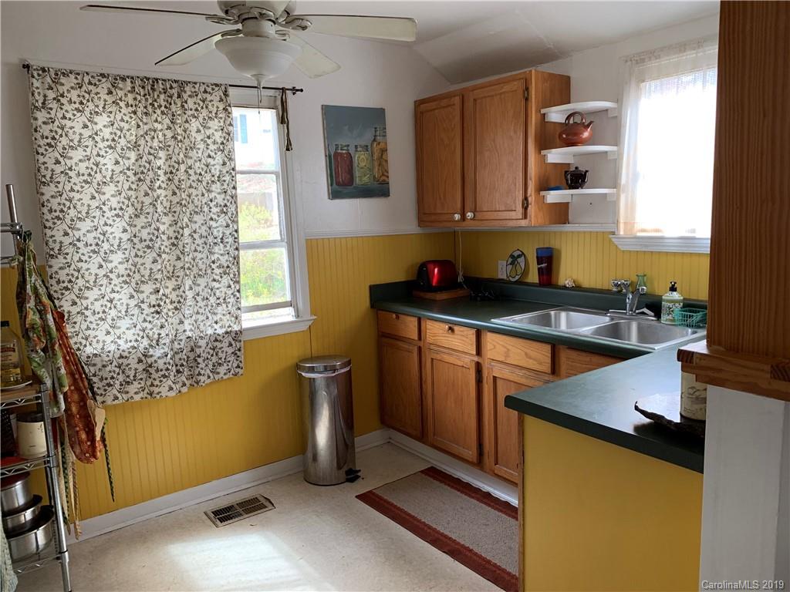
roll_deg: +1.8
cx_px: 395
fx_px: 593
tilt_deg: -7.6
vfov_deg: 53.1
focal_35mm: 26
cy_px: 296
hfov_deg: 67.3
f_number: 1.8
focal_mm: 4.25
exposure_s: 1/60
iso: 100
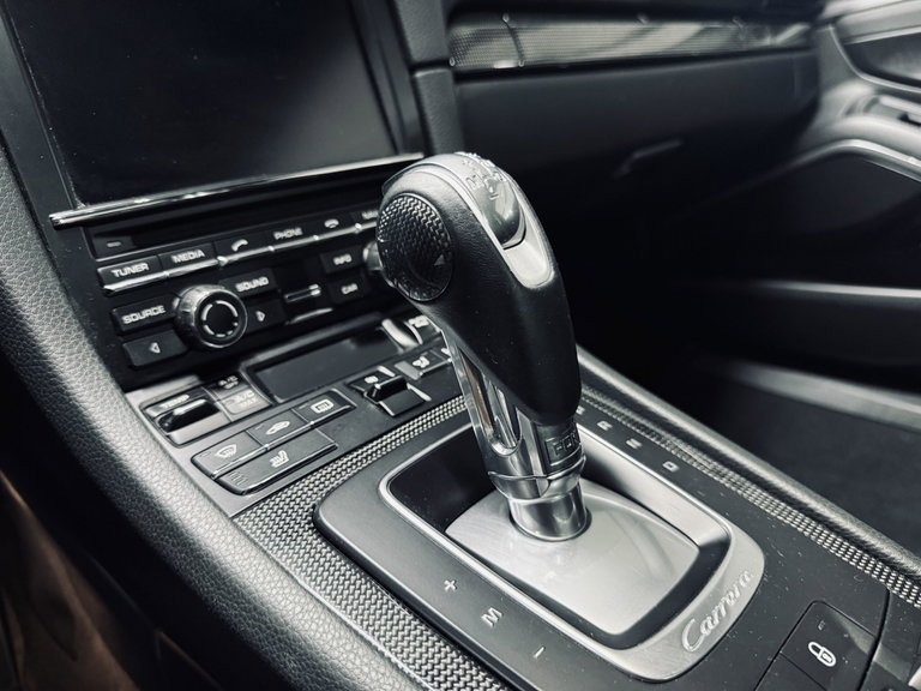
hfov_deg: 71.6
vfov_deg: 56.8
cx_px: 460
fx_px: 639
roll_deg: +4.4
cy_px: 346
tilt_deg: -21.0
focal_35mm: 24
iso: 640
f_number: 1.78
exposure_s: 1/33
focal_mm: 6.76
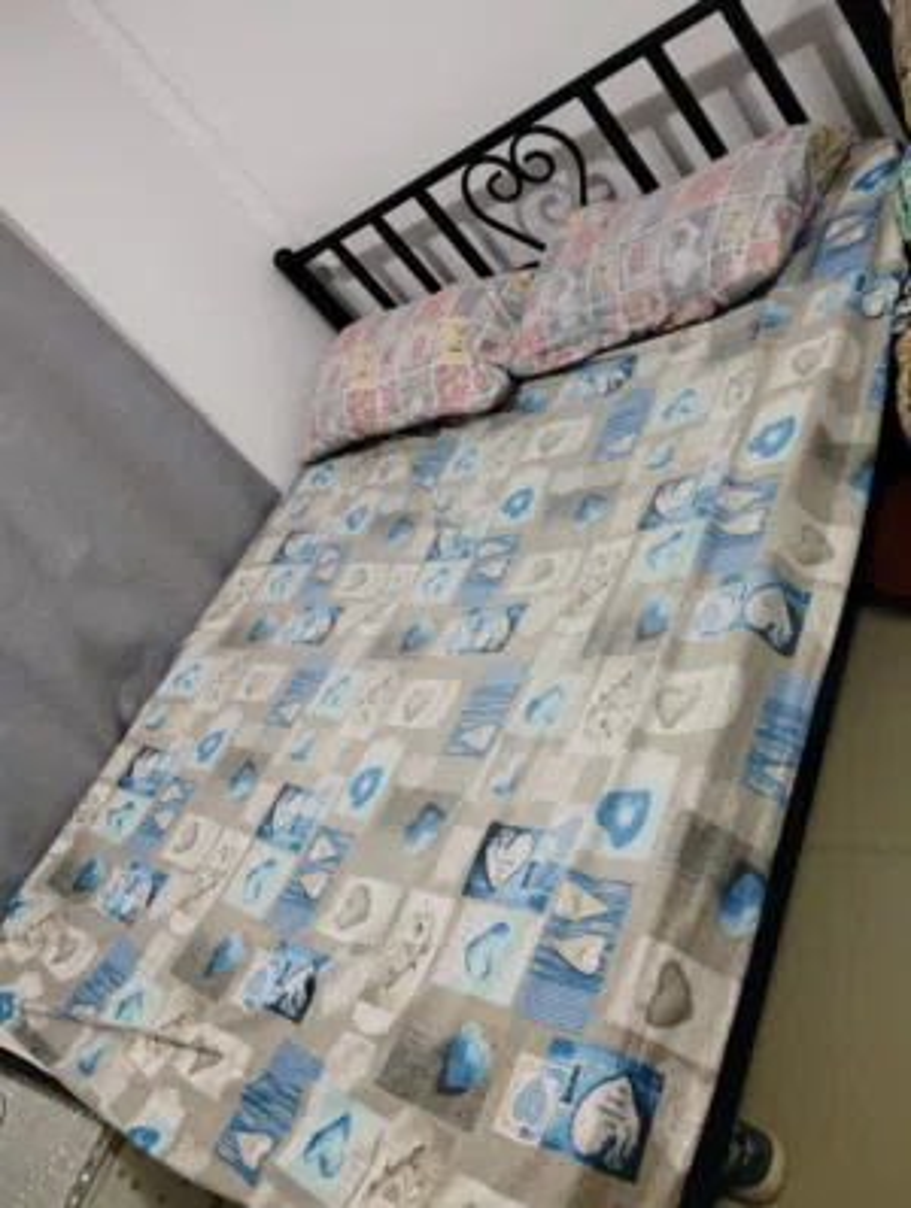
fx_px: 1014
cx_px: 456
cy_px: 604
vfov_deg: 61.6
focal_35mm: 29
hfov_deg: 48.4
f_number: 1.8
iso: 404
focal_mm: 4.25
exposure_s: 1/50
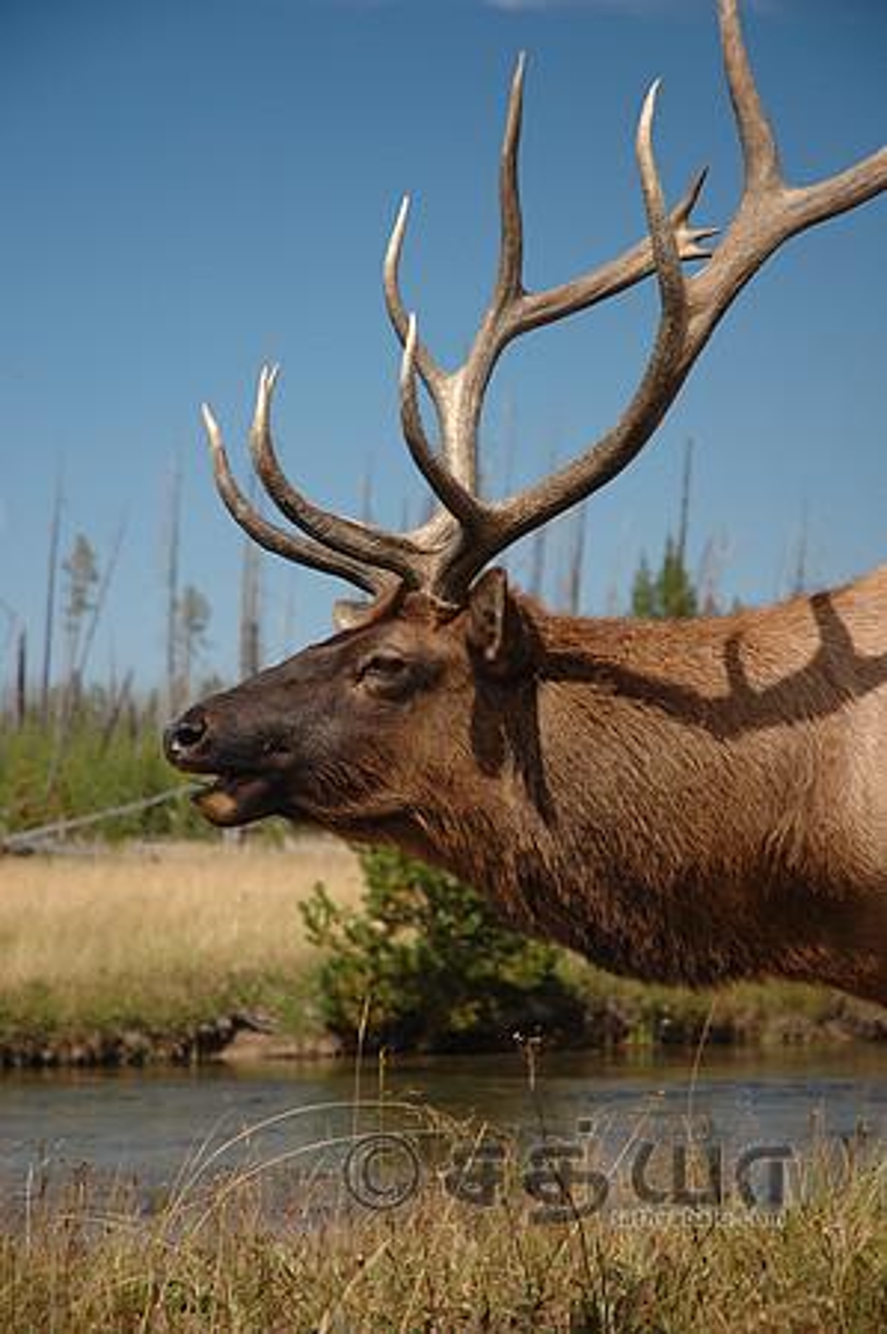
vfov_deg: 19.5
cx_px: 444
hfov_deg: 13.0
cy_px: 667
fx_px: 3889
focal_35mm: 105
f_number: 4.5
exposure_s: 1/320
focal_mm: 70
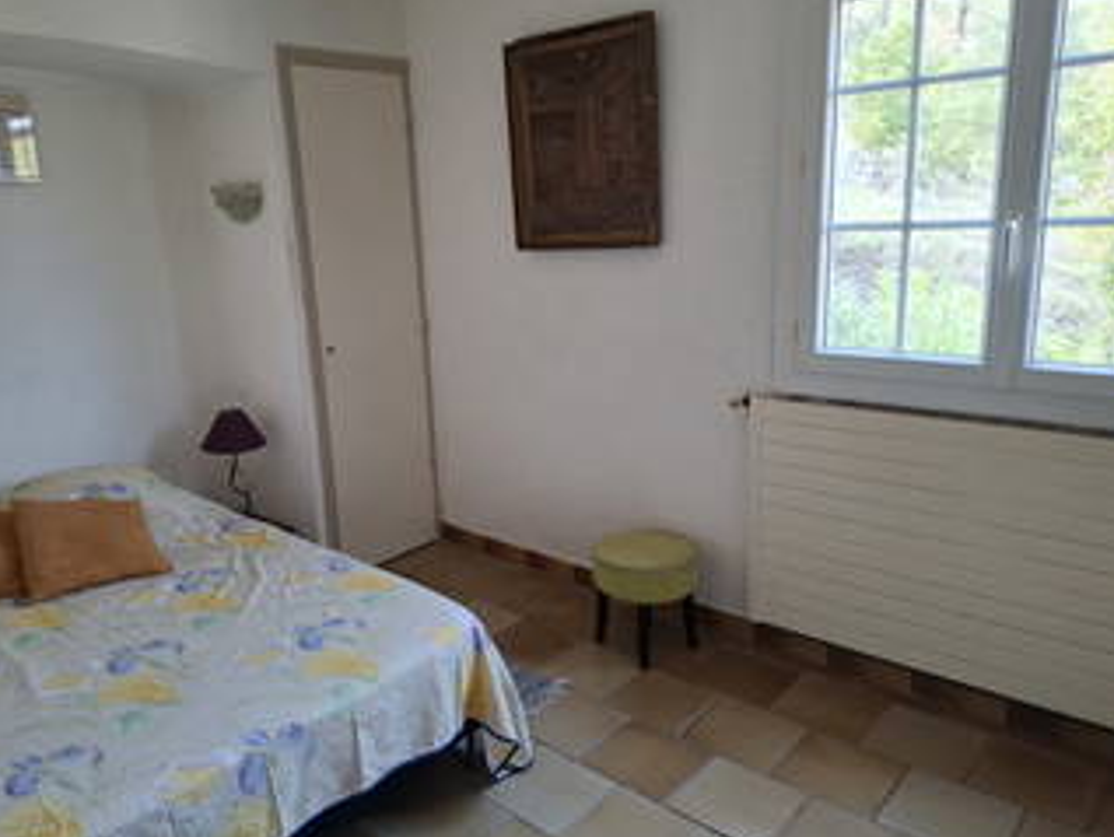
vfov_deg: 53.1
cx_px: 504
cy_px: 427
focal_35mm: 26
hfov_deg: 67.1
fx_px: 837
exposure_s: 1/100
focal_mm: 5.54
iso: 250
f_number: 1.8
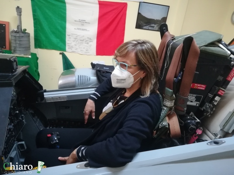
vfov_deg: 53.1
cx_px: 117
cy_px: 88
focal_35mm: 26
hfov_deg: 67.3
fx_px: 176
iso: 500
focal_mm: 3.83
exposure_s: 1/14.3
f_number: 2.2
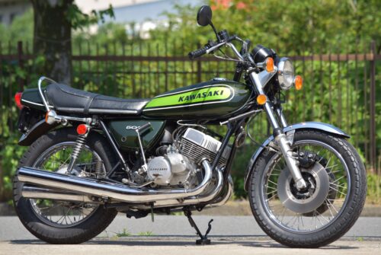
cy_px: 128
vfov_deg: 6.6
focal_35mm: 210
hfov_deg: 9.8
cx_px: 190
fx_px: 2226
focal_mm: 140
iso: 160
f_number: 5.6
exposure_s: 1/640
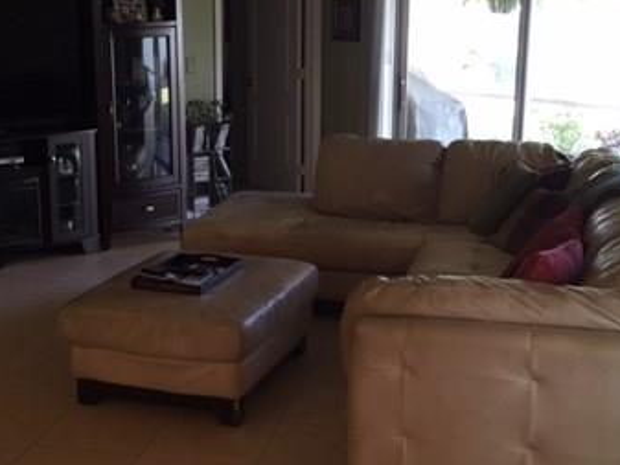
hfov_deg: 34.6
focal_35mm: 55
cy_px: 248
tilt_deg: -13.8
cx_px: 201
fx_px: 985
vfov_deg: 26.6
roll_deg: +0.7
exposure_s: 1/30
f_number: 2.2
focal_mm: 4.15
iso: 100
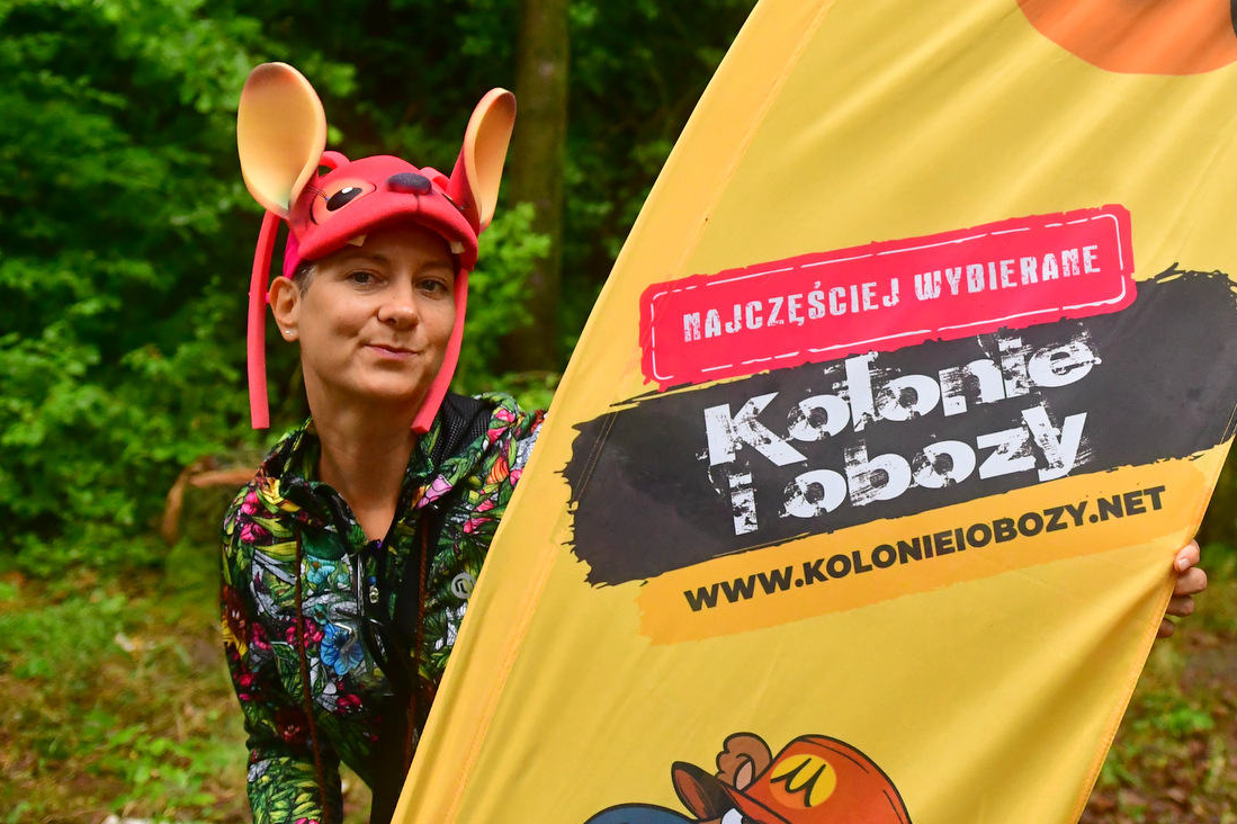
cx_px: 765
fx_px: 1408
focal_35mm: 41
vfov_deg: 32.4
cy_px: 298
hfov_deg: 47.0
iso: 2500
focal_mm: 20
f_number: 2
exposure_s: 1/2500
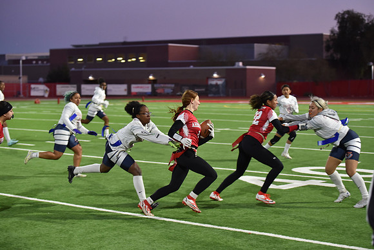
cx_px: 187
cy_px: 125
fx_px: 810
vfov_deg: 17.5
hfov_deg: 26.0
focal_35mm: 78
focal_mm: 78
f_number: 2.8
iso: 2200
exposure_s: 1/500
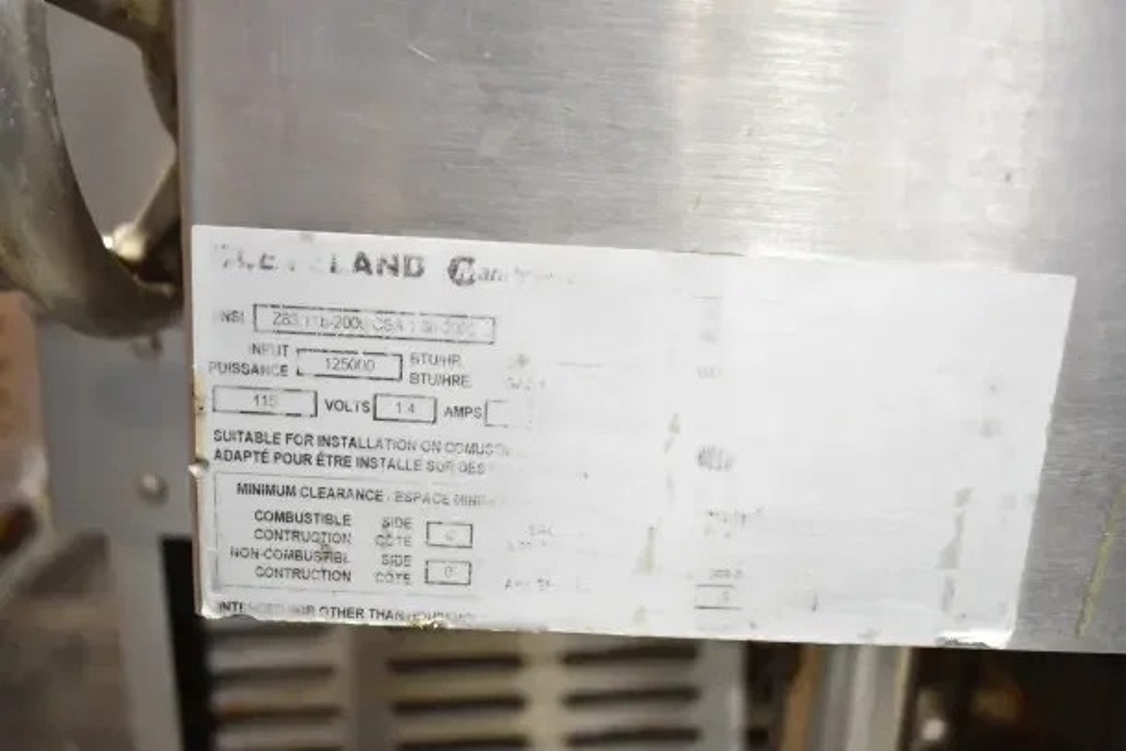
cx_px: 563
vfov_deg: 41.7
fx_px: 985
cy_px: 376
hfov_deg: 59.5
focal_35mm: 32
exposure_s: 1/30
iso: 560
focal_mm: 21
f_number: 3.8
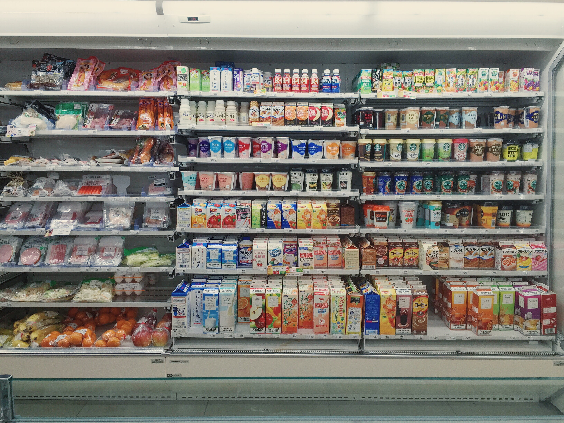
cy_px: 212
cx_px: 282
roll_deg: -0.4
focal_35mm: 29
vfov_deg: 48.2
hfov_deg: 61.7
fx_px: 472
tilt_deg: -7.0
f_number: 2.2
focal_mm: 4.15
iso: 40
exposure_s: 1/120
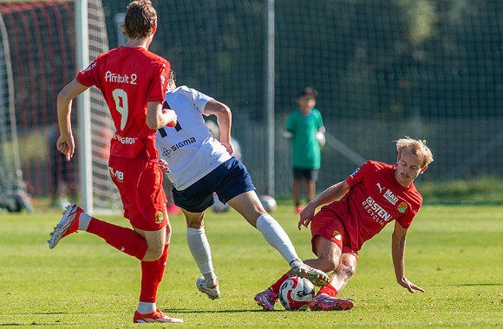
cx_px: 379
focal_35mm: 710
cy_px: 214
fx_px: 9860
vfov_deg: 1.9
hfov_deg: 2.9
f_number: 3.5
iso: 500
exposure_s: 1/2000
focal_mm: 300
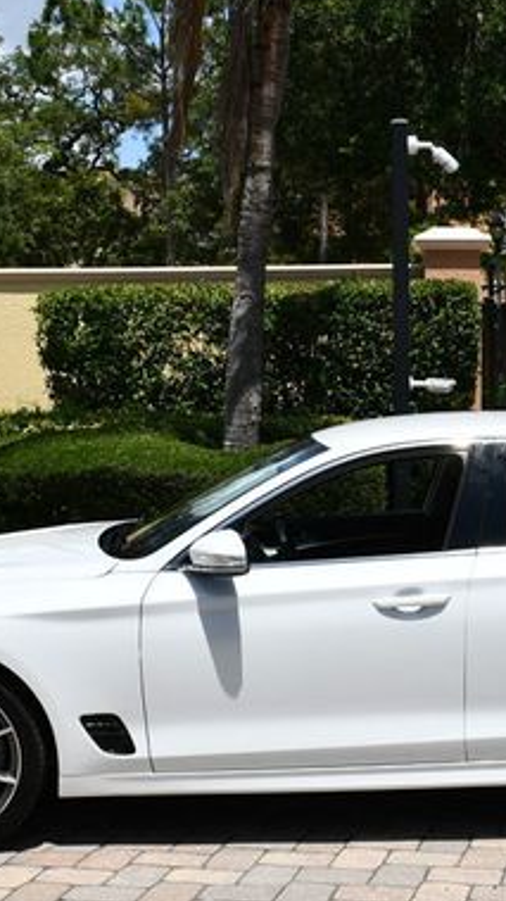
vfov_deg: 27.2
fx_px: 1862
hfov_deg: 15.4
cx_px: 366
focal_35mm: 78
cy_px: 440
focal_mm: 22
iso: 100
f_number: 9
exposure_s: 1/320
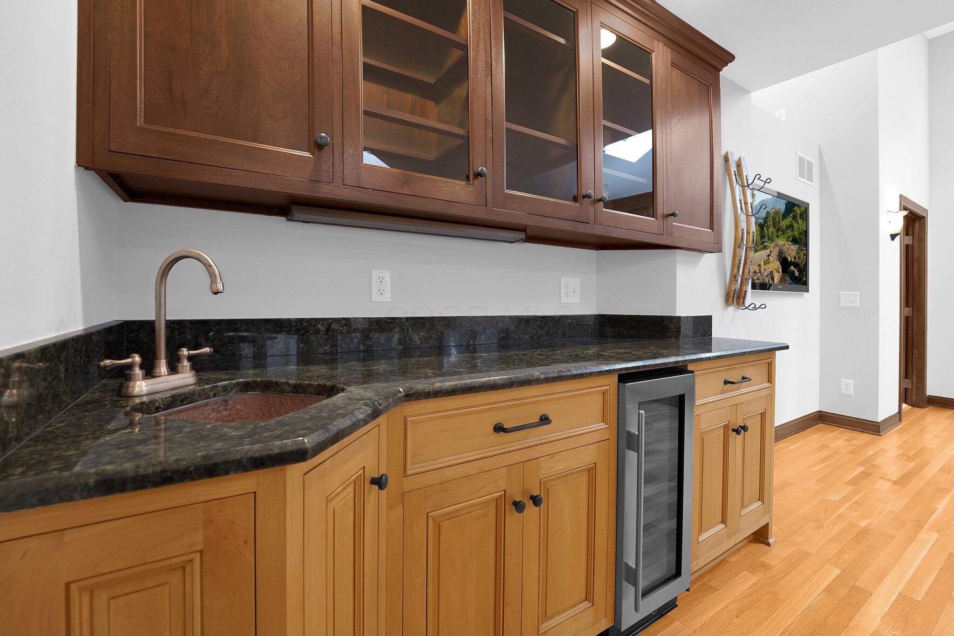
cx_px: 477
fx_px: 371
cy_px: 318
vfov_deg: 81.2
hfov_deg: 104.3
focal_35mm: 14
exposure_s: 1/6
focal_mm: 14
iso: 800
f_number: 7.1
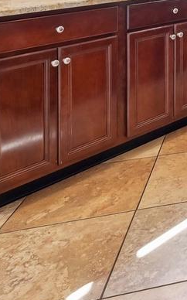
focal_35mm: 53
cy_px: -63
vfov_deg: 31.7
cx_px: 386
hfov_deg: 17.1
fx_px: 433
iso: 400
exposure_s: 1/10
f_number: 11
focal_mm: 14
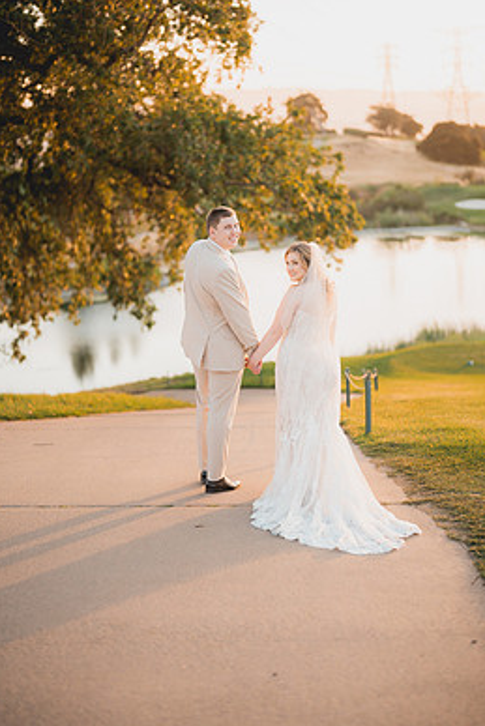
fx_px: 1171
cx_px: 242
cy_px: 327
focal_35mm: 58
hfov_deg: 23.4
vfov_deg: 34.4
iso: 125
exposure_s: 1/500
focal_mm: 50
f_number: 1.2
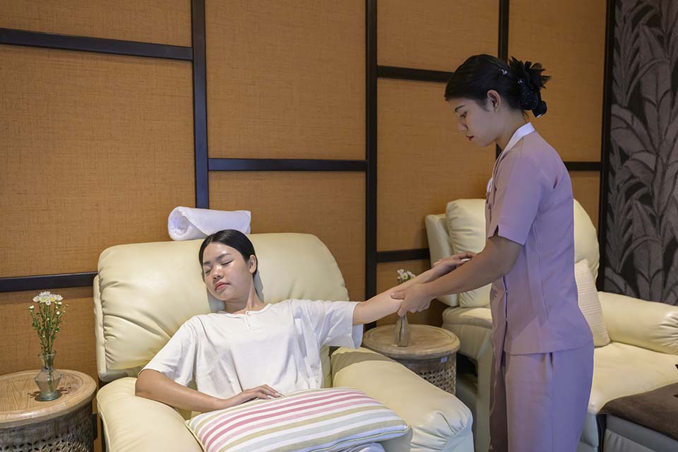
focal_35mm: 30
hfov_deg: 61.9
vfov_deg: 43.6
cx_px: 339
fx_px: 565
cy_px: 226
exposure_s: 1/200
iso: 5000
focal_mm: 30
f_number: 4
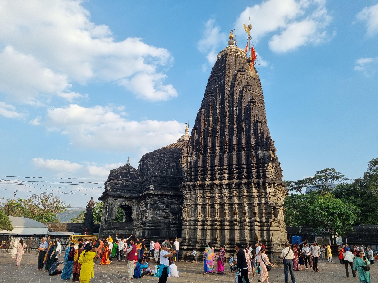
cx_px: 189
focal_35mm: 26
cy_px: 142
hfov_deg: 67.3
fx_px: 284
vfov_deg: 53.1
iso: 50
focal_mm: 5.4
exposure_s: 1/1212
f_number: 1.8
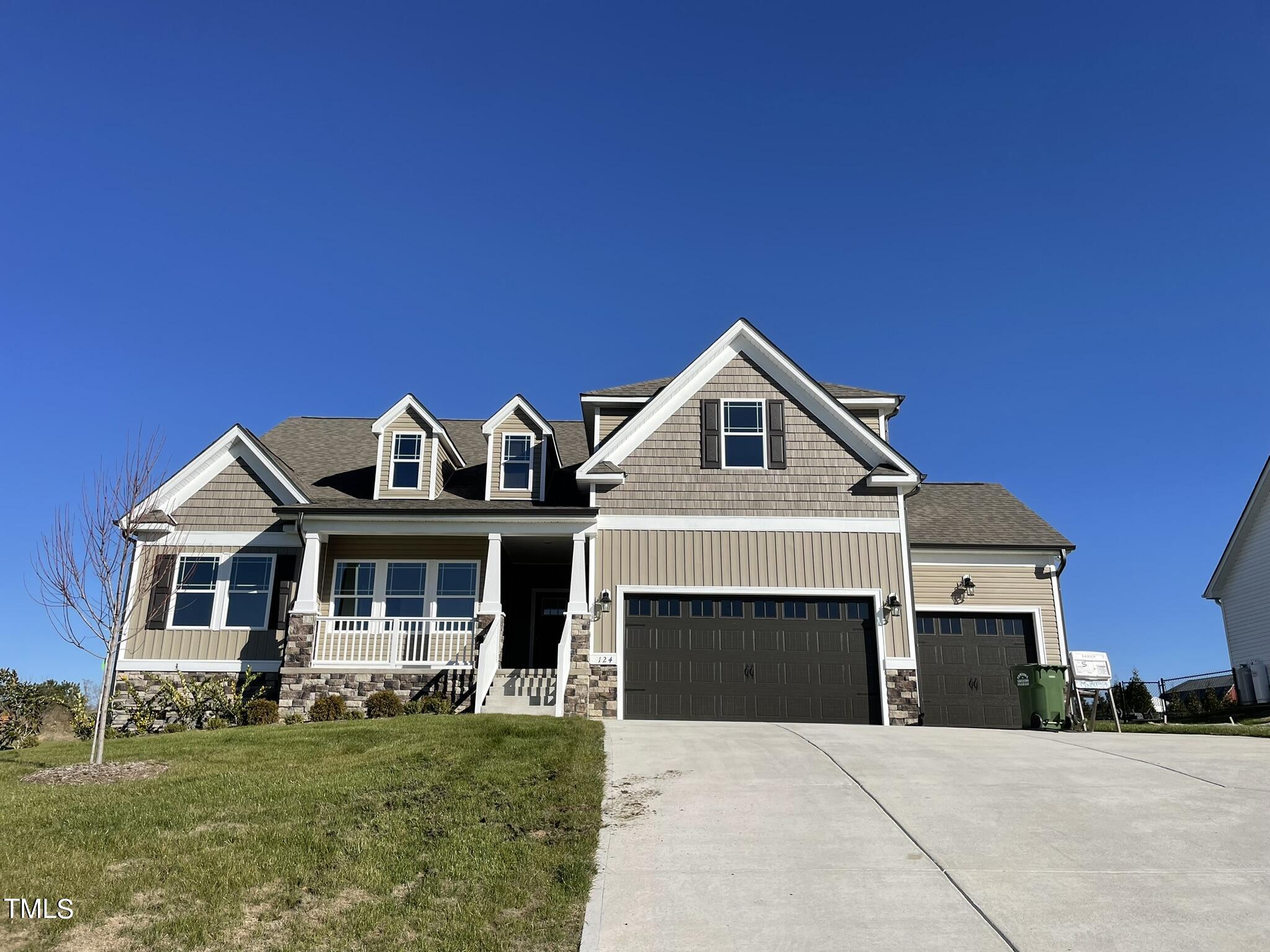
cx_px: 635
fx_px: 954
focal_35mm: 26
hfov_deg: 67.3
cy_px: 476
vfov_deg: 53.1
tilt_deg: +16.7
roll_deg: -1.4
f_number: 1.6
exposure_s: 1/5556
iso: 32
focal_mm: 4.2
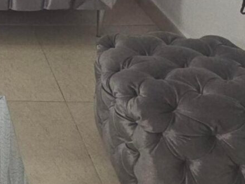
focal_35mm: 76
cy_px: -132
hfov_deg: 21.0
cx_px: -139
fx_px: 538
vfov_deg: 16.6
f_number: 1.9
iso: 125
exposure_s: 1/60
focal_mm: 2.2
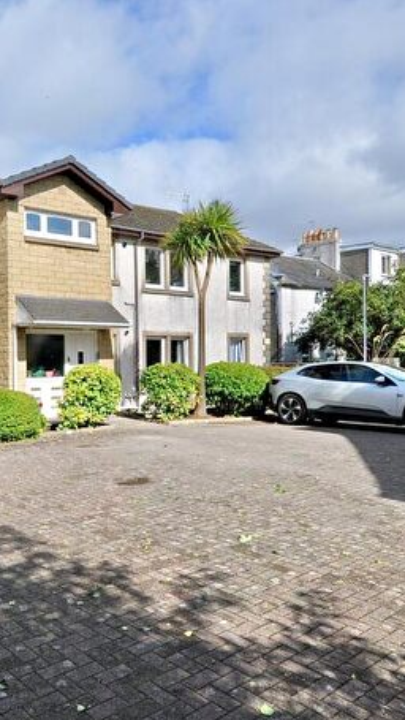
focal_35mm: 29
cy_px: 365
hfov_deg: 38.1
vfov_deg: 66.1
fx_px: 554
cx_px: 60
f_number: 9
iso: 200
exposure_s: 1/320
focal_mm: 12
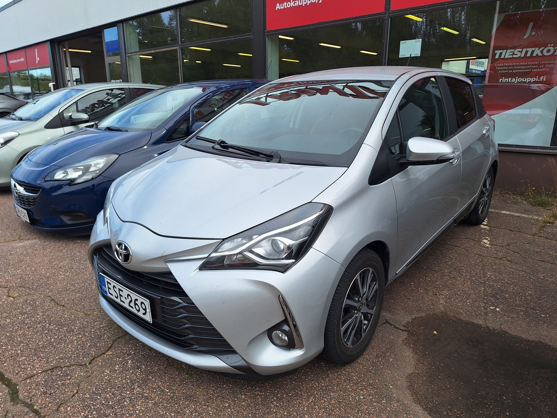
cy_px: 209
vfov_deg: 58.9
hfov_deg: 73.9
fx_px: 370
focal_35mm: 23
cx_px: 278
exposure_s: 1/1034
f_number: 1.8
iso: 40
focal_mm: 5.54
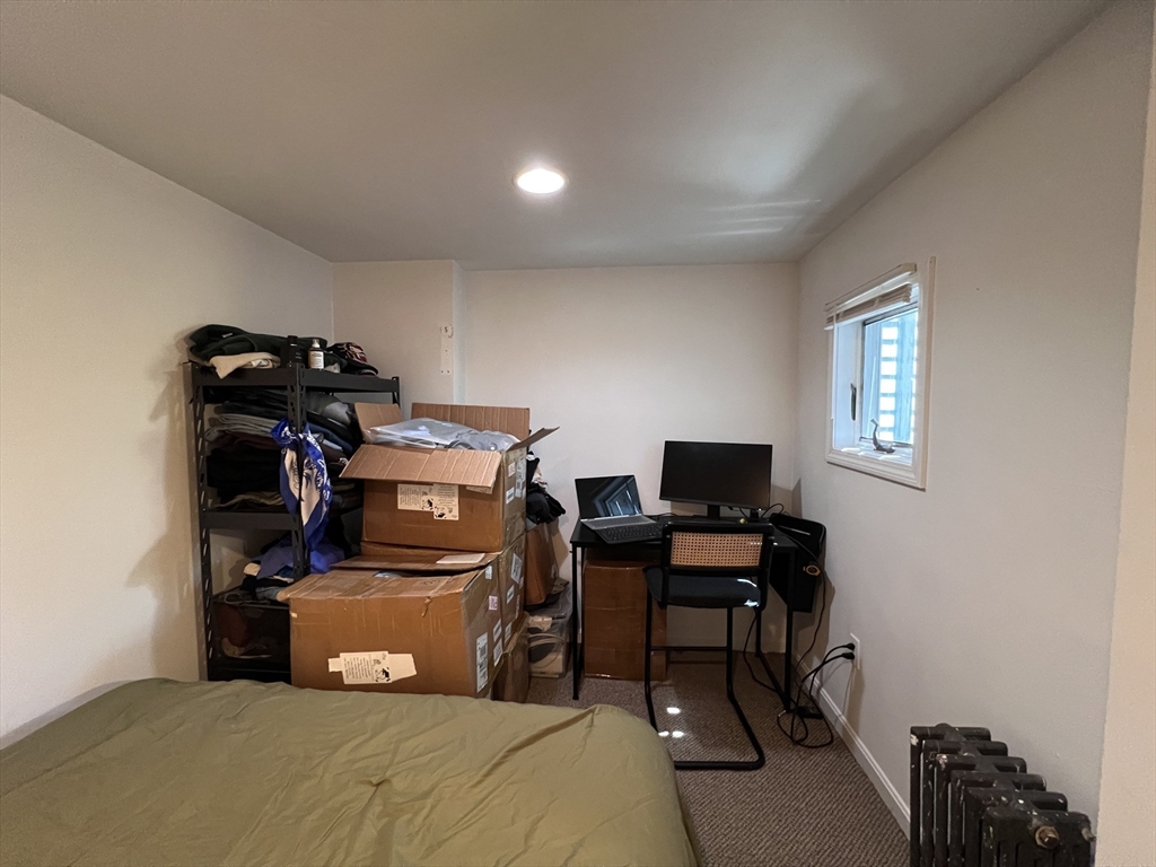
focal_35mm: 13
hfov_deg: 106.2
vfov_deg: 89.9
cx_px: 578
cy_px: 434
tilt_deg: -3.2
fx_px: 434
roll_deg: -0.4
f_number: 1.8
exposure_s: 1/60
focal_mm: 1.57
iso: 640
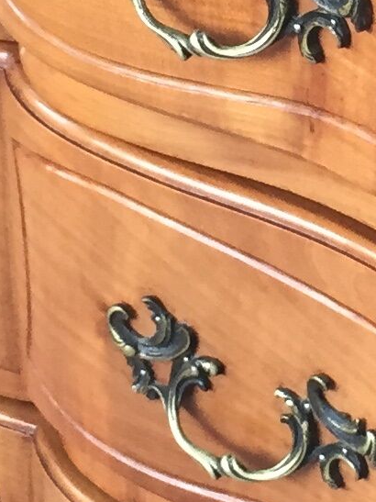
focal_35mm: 173
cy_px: -91
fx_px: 2506
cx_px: 354
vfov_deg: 11.2
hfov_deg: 8.5
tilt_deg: -30.9
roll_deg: -0.3
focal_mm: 4.15
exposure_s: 1/30
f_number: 2.2
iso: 64
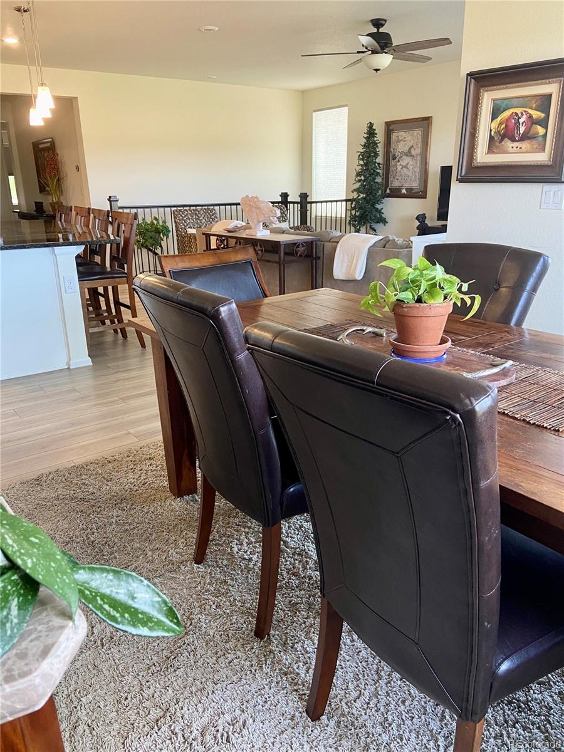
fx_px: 565
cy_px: 376
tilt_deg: -17.5
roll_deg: +2.2
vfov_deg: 67.3
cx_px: 282
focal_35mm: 26
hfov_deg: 53.1
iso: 100
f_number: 1.8
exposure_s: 1/60
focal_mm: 4.25
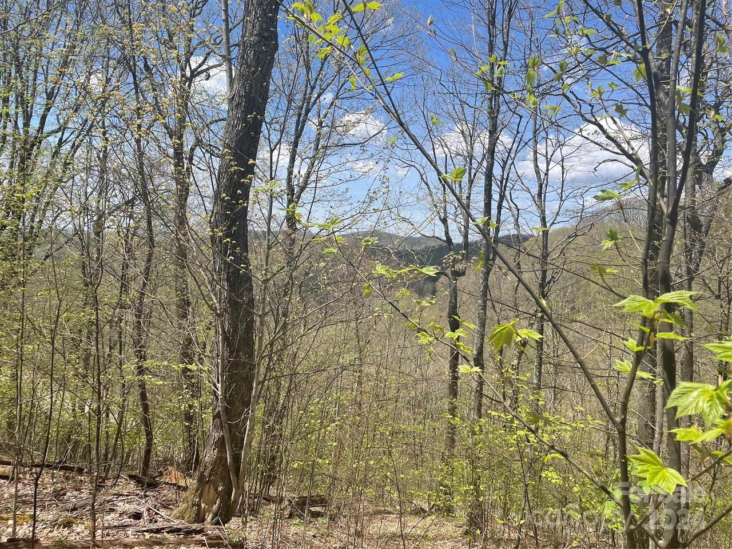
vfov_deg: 53.1
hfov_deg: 67.3
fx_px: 550
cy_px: 274
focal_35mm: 26
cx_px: 366
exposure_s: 1/2398
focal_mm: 4.2
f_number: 1.6
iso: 32
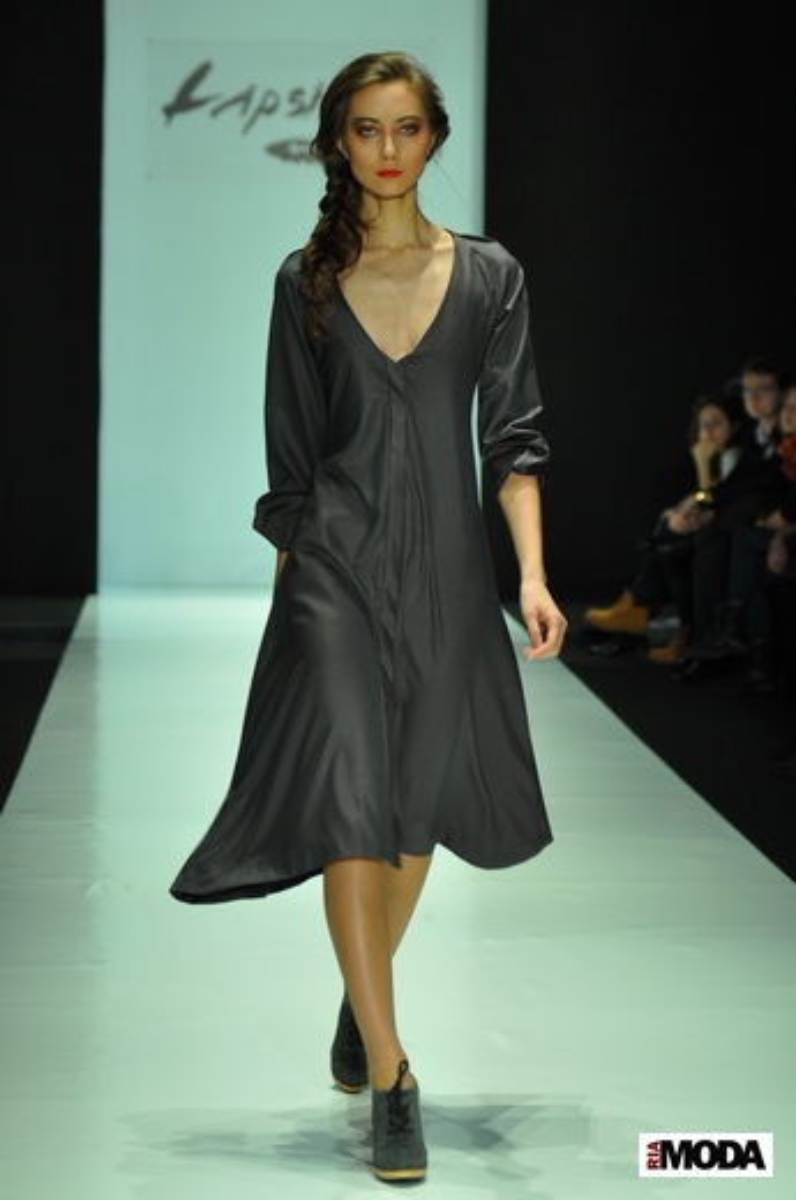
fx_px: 3993
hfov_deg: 11.4
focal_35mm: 120
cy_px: 600
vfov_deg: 17.1
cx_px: 398
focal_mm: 80
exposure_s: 1/200
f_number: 4
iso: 1000
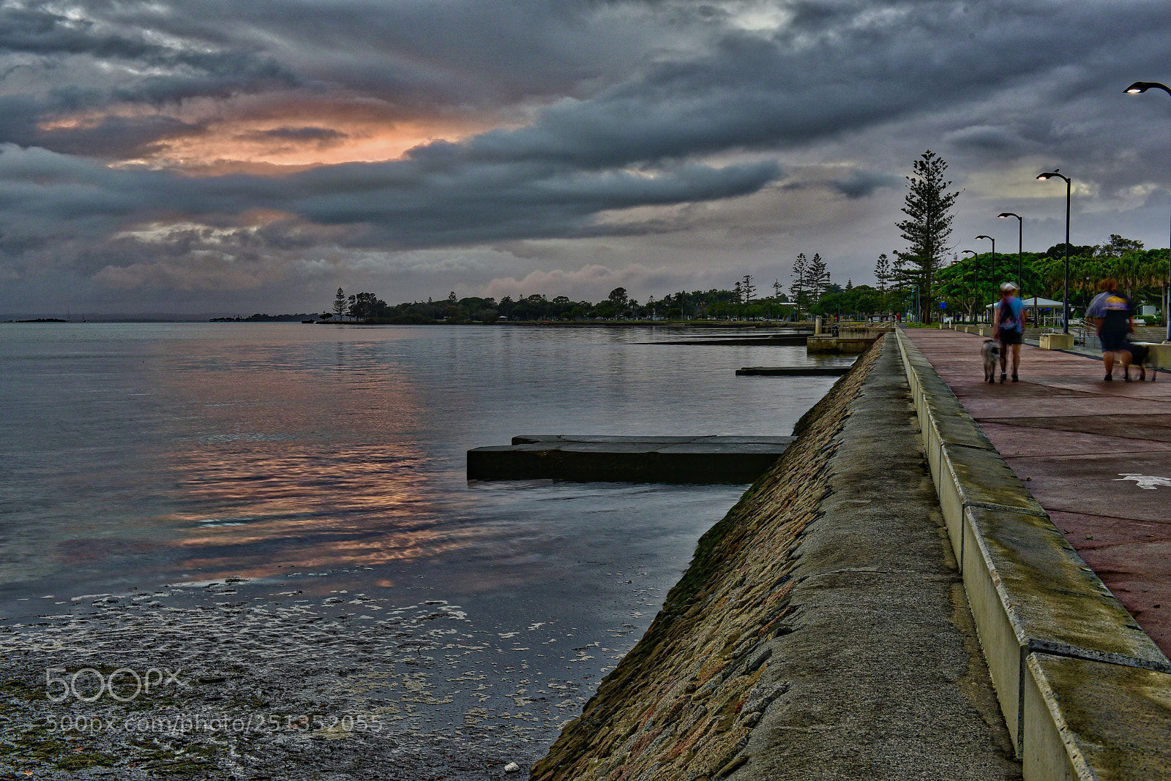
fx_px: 1464
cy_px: 390
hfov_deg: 43.6
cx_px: 586
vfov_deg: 29.9
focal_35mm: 45
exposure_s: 1/2
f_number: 11
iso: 64
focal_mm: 45
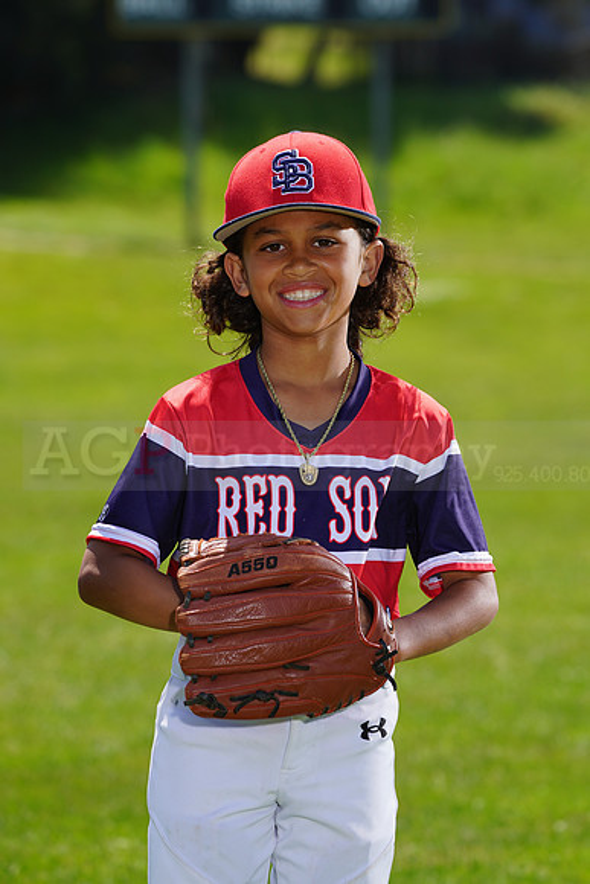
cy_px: 442
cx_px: 295
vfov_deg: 10.0
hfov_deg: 6.7
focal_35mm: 206
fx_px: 5061
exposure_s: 1/250
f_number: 7.1
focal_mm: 206
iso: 100
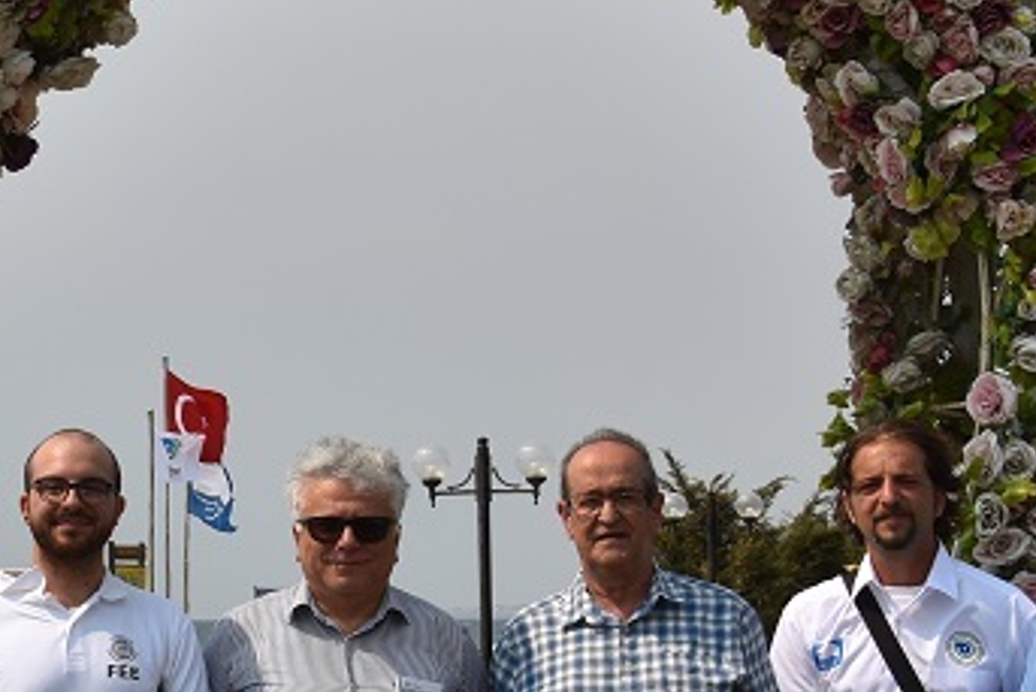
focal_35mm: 116
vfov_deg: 11.8
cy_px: 517
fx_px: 3339
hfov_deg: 17.1
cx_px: -76
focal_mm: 26
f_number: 10
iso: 100
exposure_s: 1/250
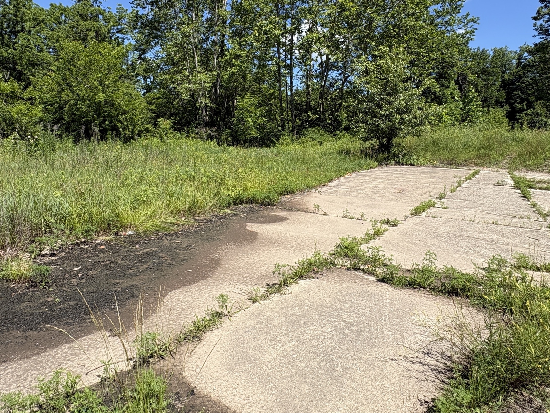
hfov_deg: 69.3
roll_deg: -0.9
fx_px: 397
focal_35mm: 25
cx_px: 254
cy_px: 156
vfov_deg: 54.3
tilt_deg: -4.7
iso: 50
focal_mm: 2.22
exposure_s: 1/1506
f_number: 2.2
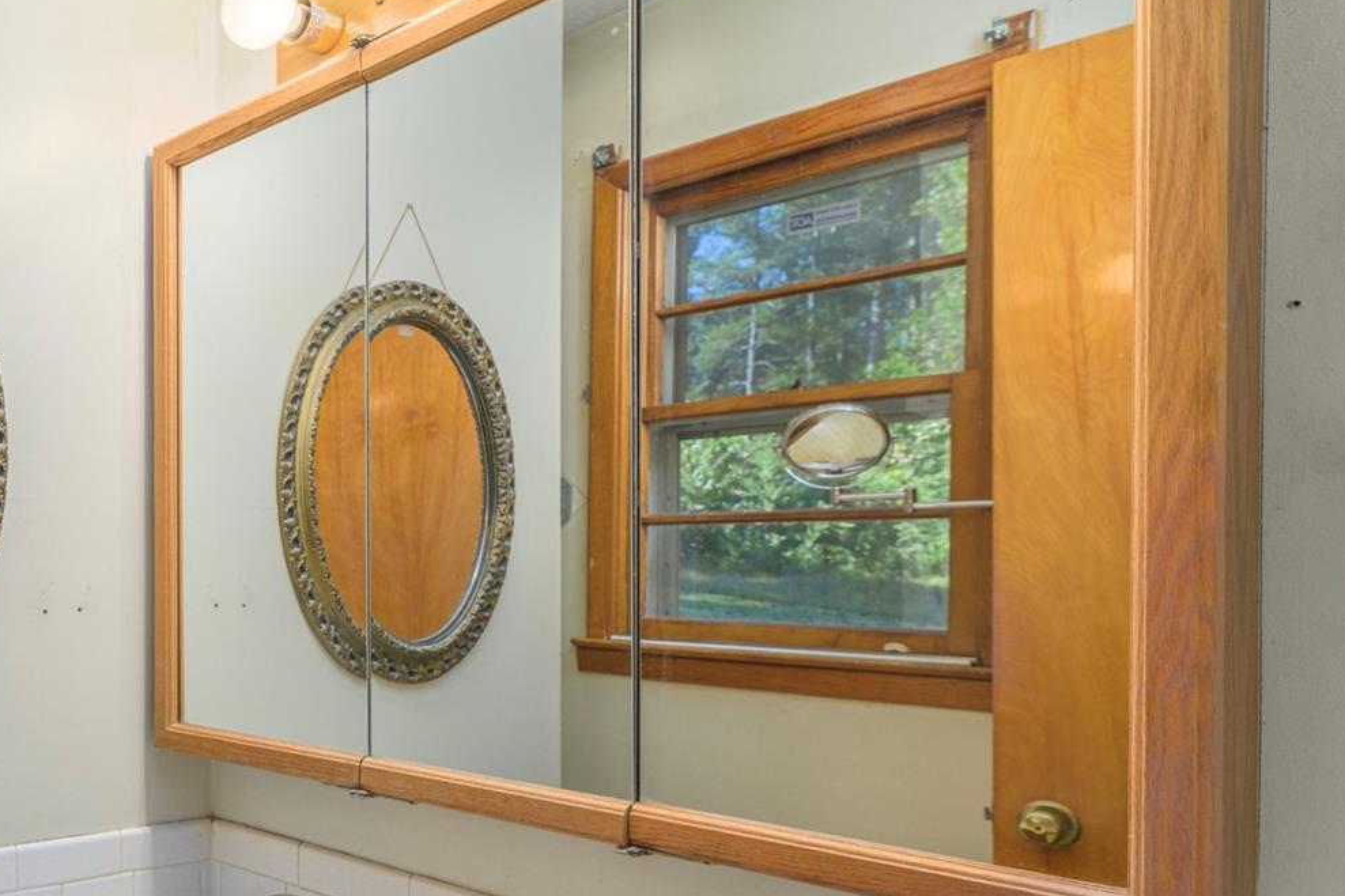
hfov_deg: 49.9
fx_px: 1083
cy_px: 564
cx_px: -39
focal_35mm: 29
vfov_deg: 44.6
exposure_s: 1/200
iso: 160
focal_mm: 14
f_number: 8
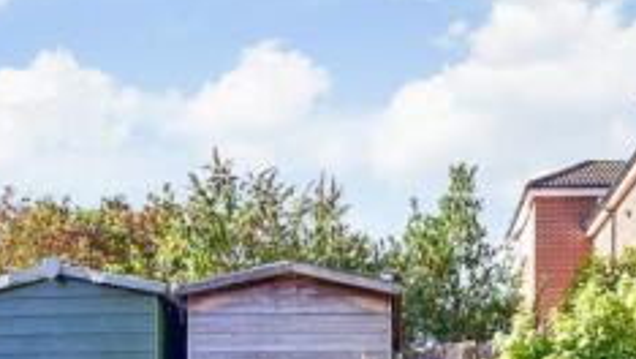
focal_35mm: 44
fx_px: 743
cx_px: 382
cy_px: 491
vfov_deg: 23.4
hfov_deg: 46.1
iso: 320
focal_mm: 10
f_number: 8
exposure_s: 1/160
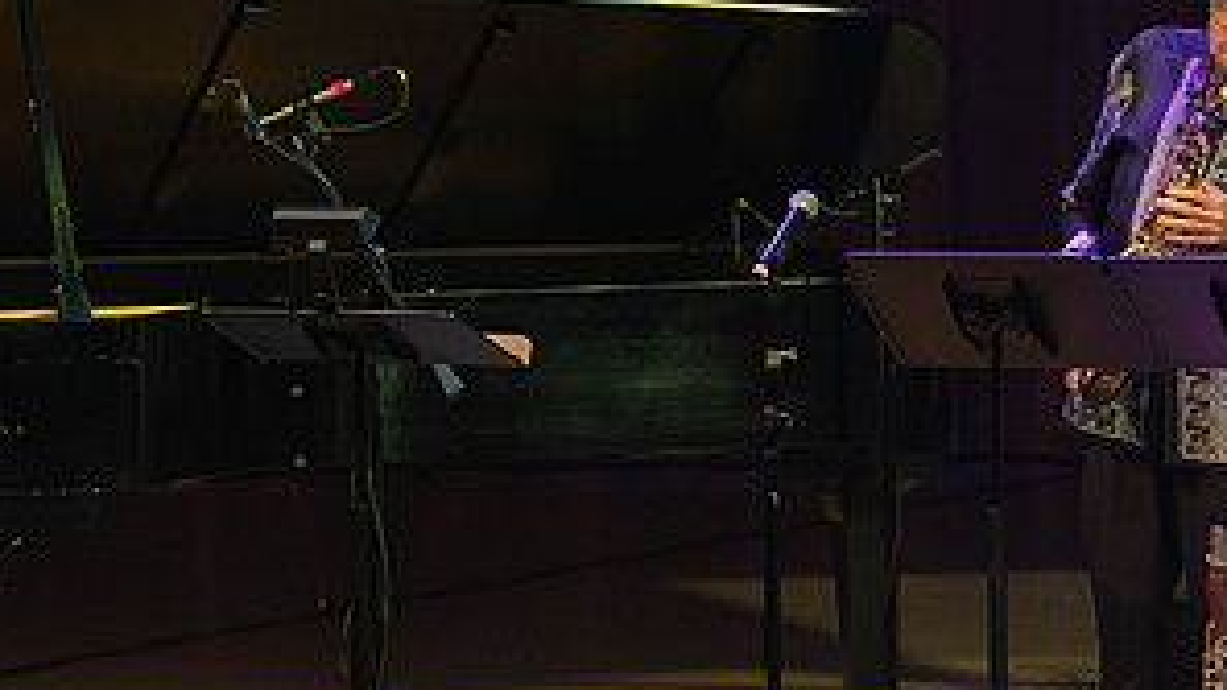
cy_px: 366
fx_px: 17893
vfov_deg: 2.2
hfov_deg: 3.9
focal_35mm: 550
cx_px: 274
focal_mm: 259
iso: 3200
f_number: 5.6
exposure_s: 1/200
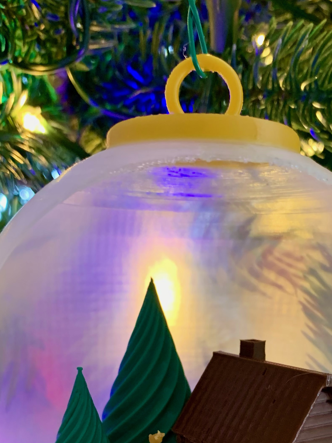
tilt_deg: -8.0
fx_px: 640
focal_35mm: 50
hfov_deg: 29.0
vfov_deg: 36.2
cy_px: 384
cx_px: 214
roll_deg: -2.2
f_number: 1.8
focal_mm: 4.25
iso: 250
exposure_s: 1/58
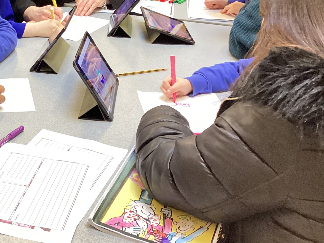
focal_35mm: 56
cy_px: 79
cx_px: 44
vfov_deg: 26.0
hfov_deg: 32.9
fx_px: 524
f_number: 2.4
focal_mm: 3.3
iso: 200
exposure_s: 1/50
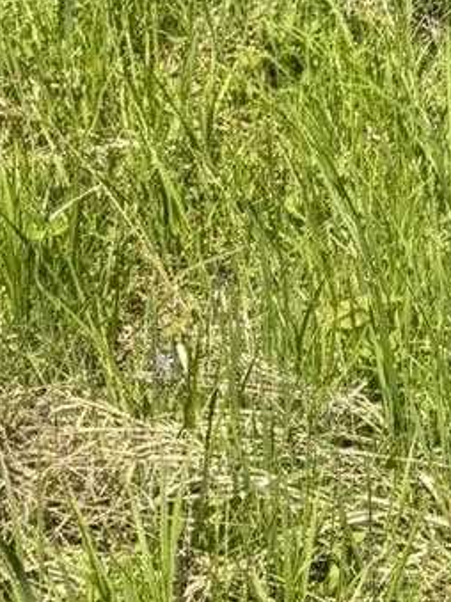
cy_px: -582
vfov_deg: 12.2
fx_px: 2520
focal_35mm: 145
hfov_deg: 9.1
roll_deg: -0.2
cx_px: 1129
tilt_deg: -5.6
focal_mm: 6.76
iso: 80
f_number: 1.78
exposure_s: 1/2252
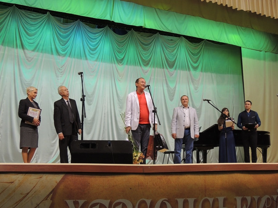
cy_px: 104
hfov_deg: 46.8
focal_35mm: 40
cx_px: 139
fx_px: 321
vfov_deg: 36.0
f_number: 3.3
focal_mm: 7.1
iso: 400
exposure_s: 1/40
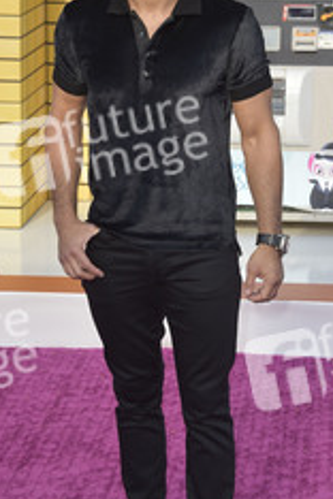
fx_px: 1540
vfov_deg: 18.4
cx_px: 161
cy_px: 254
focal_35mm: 111
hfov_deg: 12.3
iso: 400
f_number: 7.1
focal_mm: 65
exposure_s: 1/250
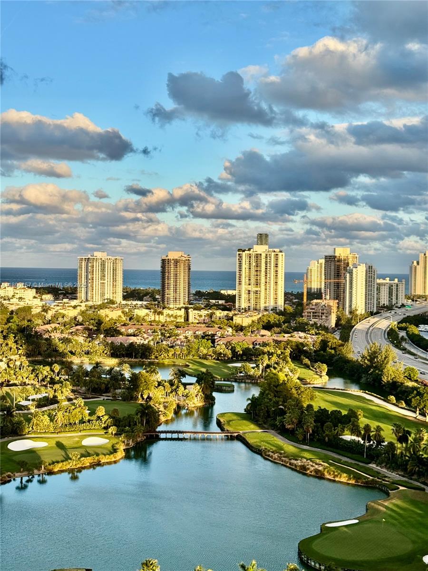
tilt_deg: -1.8
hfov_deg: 30.3
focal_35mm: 48
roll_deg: -0.5
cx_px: 214
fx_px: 791
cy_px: 286
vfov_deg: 39.7
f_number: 1.78
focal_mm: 6.76
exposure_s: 1/1724
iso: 64
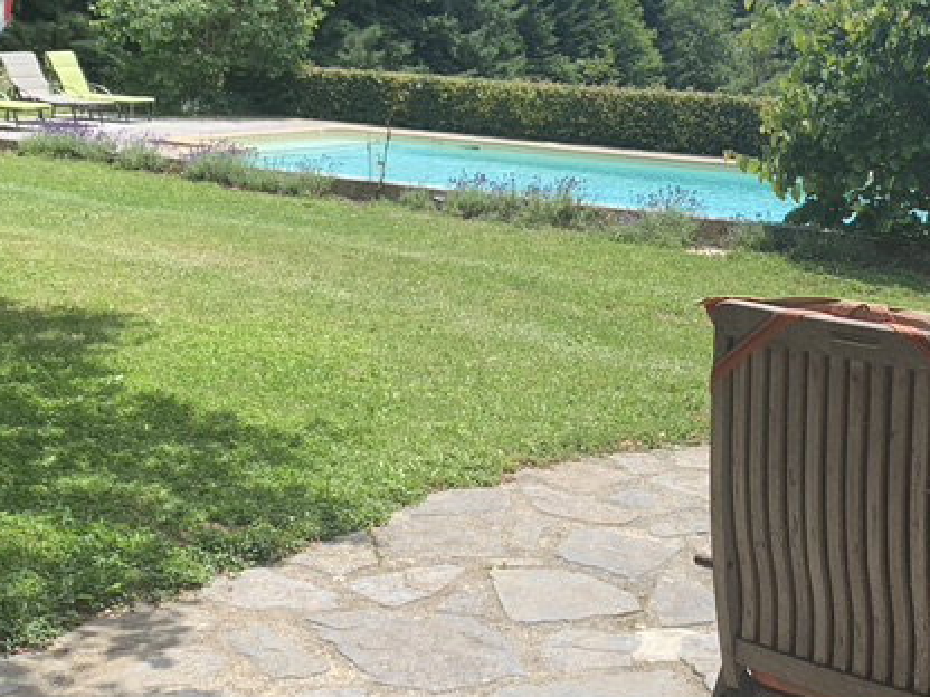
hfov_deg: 30.3
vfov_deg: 22.8
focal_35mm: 64
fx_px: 1719
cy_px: 226
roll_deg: -1.1
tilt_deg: -8.3
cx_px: 501
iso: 25
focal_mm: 4.25
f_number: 1.8
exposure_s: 1/1406
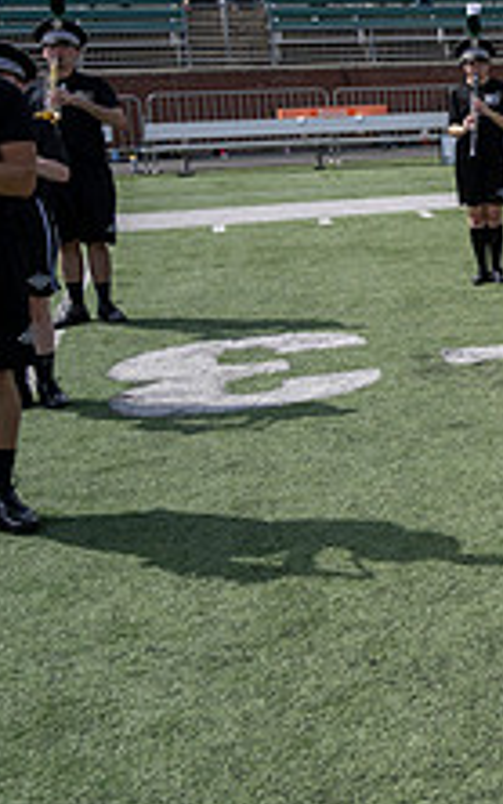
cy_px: 252
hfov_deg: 16.7
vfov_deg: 31.7
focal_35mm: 64
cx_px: 926
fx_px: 1402
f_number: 5
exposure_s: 1/1600
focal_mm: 24
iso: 200
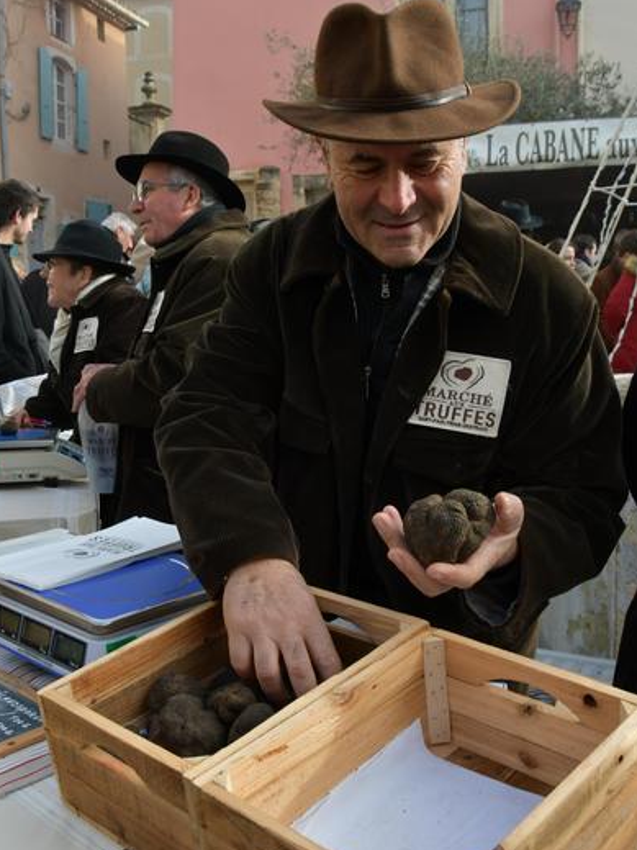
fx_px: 982
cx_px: 319
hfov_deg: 35.9
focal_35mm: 40
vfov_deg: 46.8
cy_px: 408
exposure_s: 1/250
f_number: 8
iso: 200
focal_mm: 18
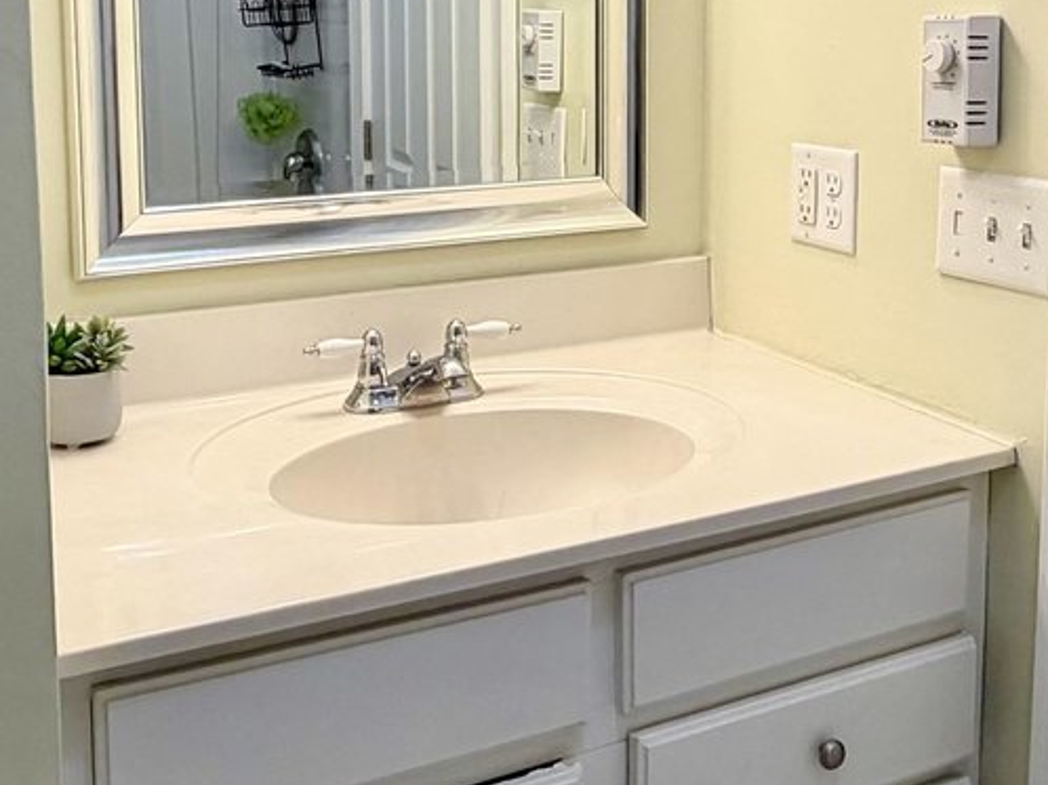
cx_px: 606
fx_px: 1362
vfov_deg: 31.3
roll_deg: +0.2
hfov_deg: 42.0
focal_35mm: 45
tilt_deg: -6.7
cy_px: 154
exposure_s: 1/120
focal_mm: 2.22
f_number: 2.2
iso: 100
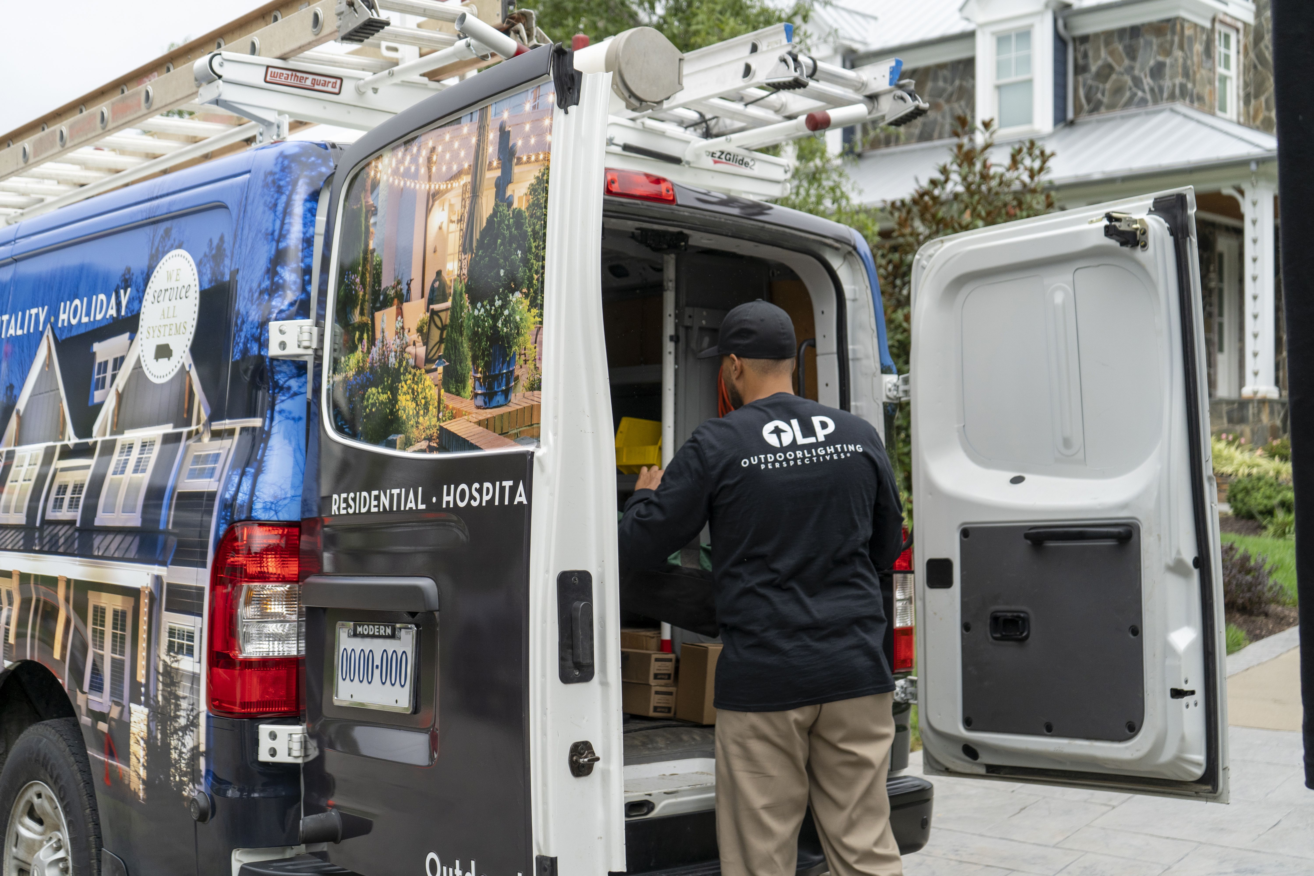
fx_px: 1642
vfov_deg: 29.9
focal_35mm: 45
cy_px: 438
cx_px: 657
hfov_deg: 43.6
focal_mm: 45
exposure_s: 1/1000
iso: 640
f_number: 4.5
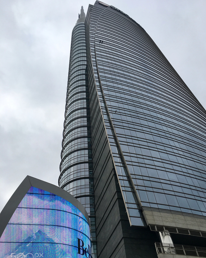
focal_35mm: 31
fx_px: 236
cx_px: 105
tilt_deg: +50.3
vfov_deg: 57.1
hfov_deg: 47.1
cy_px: 139
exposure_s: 1/1374
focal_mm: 4.15
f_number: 2.2
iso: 25
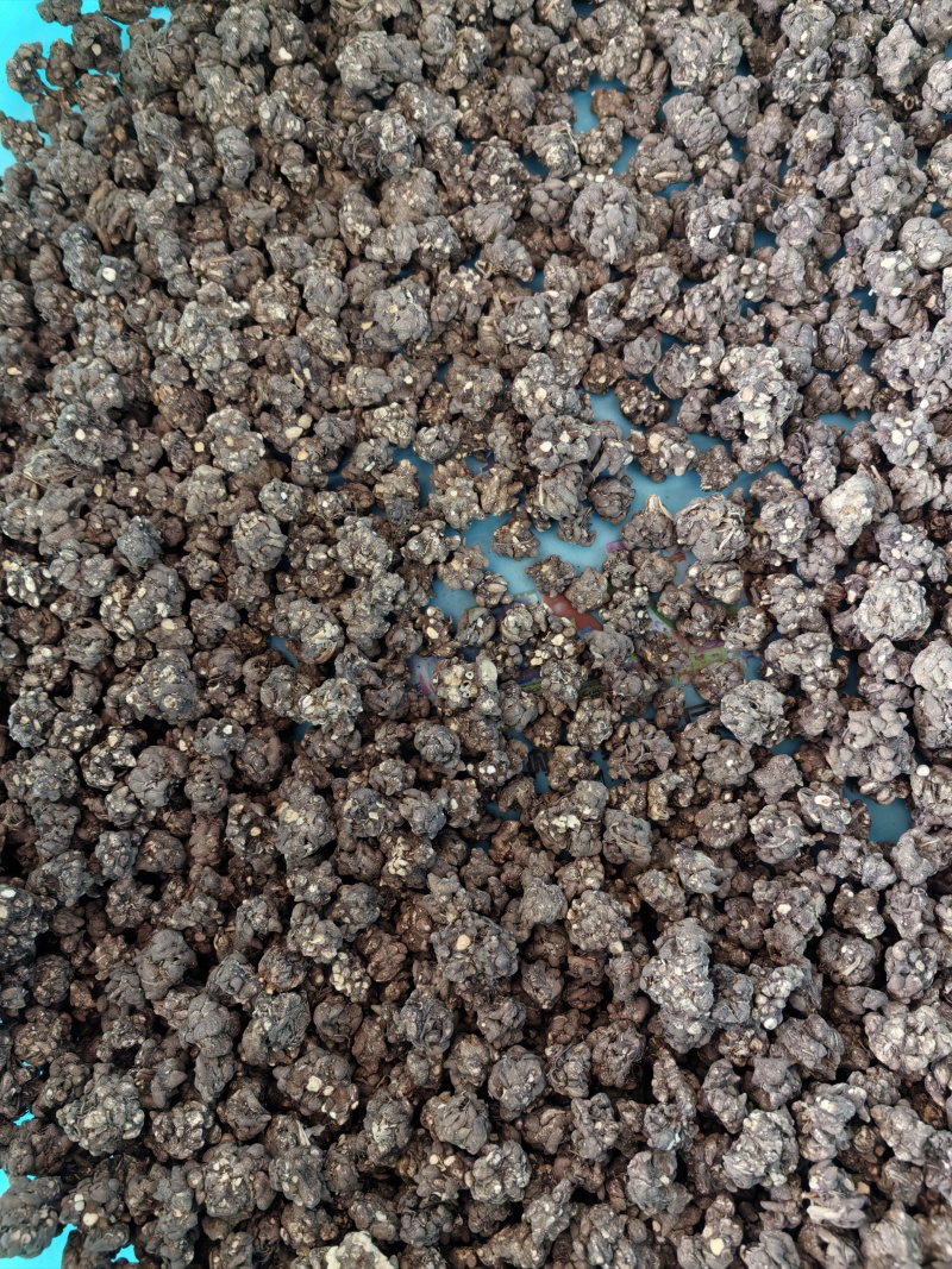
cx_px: 476
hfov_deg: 51.3
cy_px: 634
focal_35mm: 27
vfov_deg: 65.3
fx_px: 990
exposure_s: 1/33.3
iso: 200
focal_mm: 5.72
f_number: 2
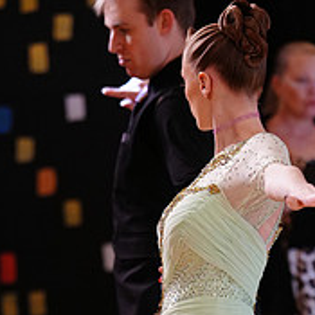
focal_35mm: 392
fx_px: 4036
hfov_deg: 4.5
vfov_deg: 4.5
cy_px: 378
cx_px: 179
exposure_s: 1/400
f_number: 2.8
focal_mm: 139
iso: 2500
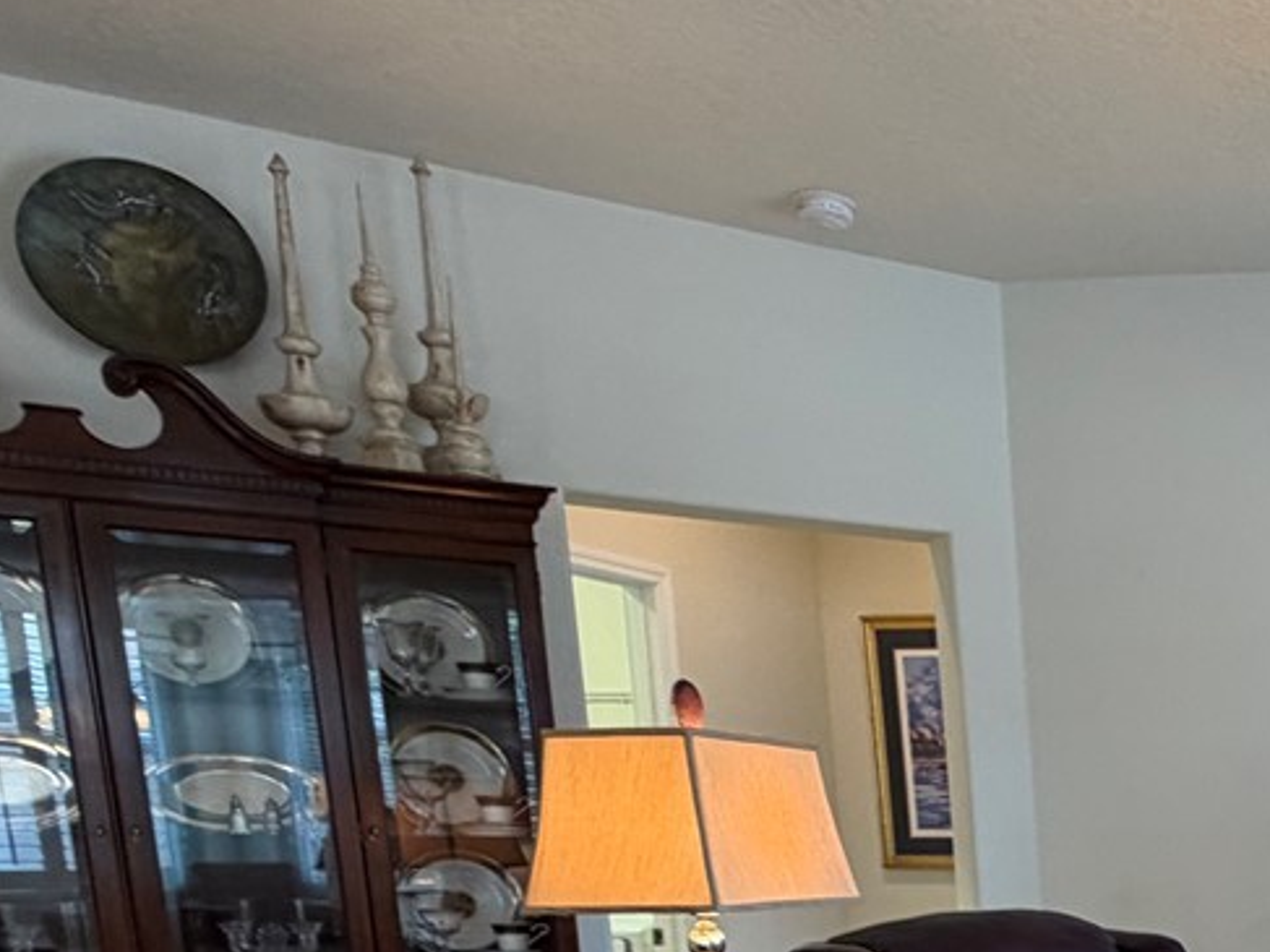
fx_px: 1687
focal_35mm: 46
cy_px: 1148
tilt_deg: -10.5
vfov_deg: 27.6
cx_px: 1659
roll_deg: +0.1
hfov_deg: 31.5
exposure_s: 1/60
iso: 160
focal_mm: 2.22
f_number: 2.2
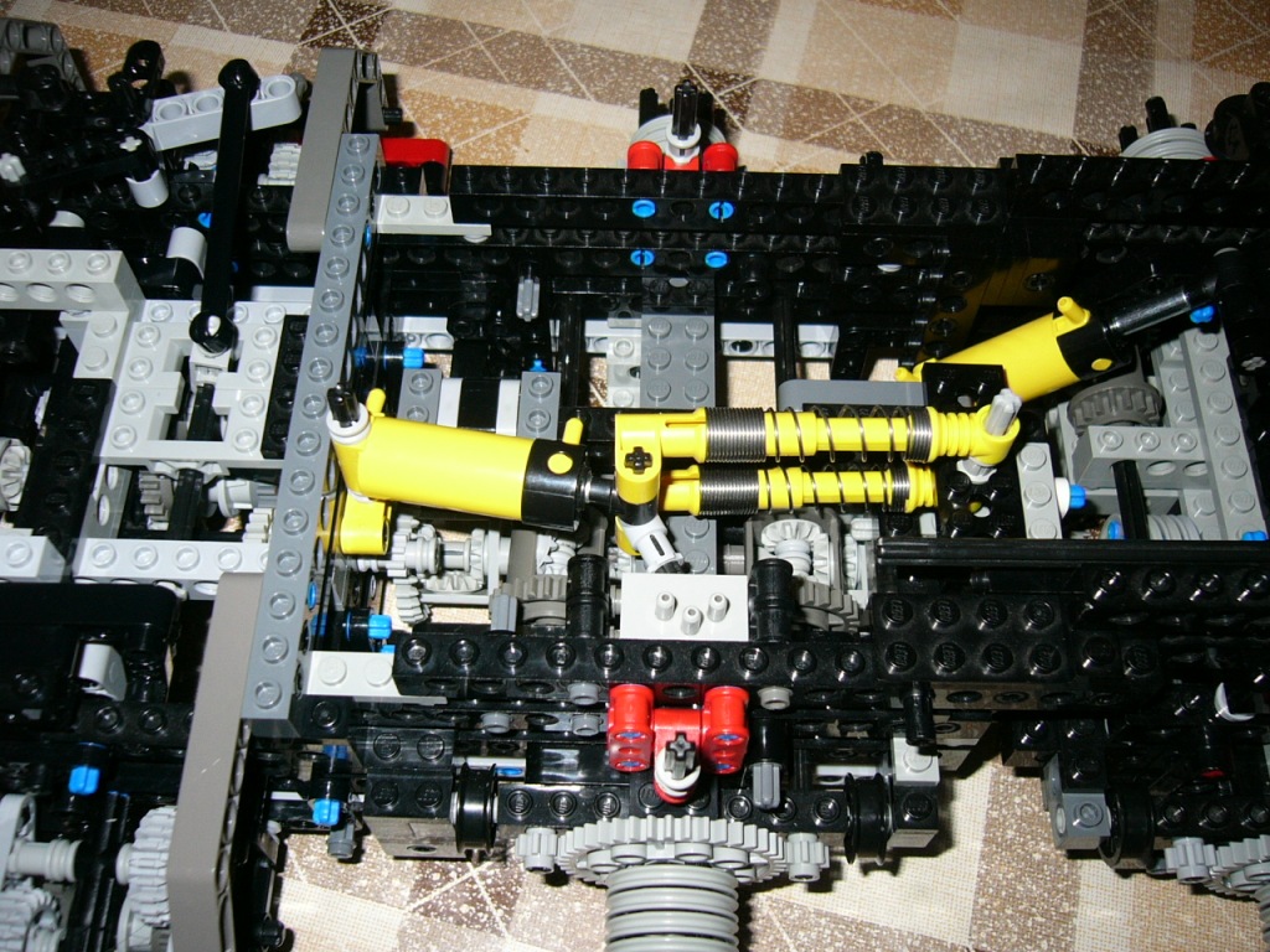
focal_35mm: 35
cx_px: 635
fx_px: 1284
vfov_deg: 40.7
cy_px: 476
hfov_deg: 52.6
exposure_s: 1/60
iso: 100
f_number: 2.8
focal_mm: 5.8
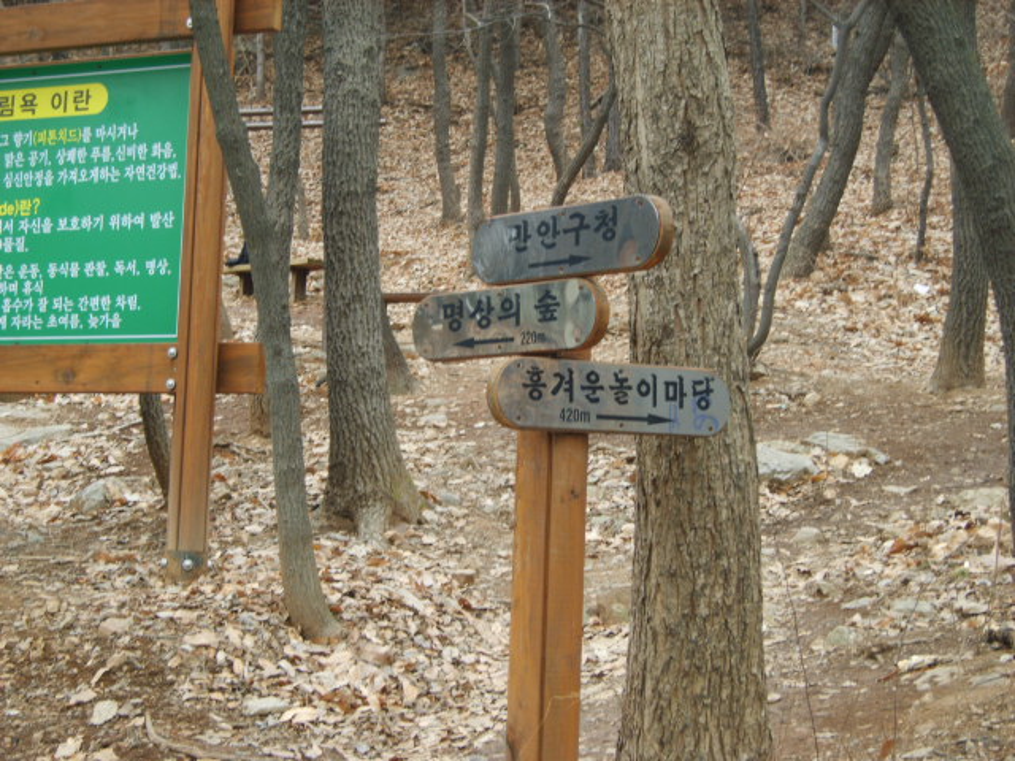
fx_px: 2111
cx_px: 508
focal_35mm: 72
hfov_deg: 27.0
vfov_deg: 20.4
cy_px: 380
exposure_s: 1/45
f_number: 4.1
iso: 59
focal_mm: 15
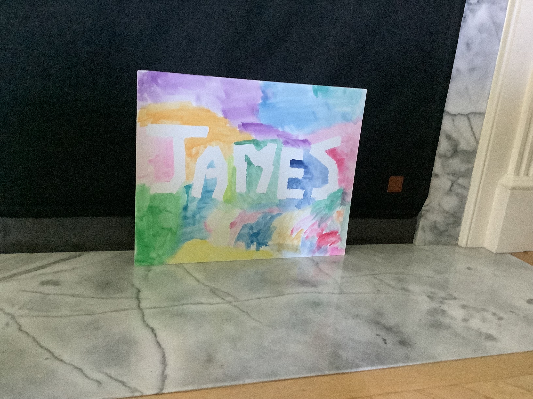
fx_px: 477
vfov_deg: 45.4
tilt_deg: -17.8
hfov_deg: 58.4
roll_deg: -4.9
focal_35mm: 31
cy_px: 200
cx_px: 266
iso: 640
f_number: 2.4
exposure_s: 1/24
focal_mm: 3.3
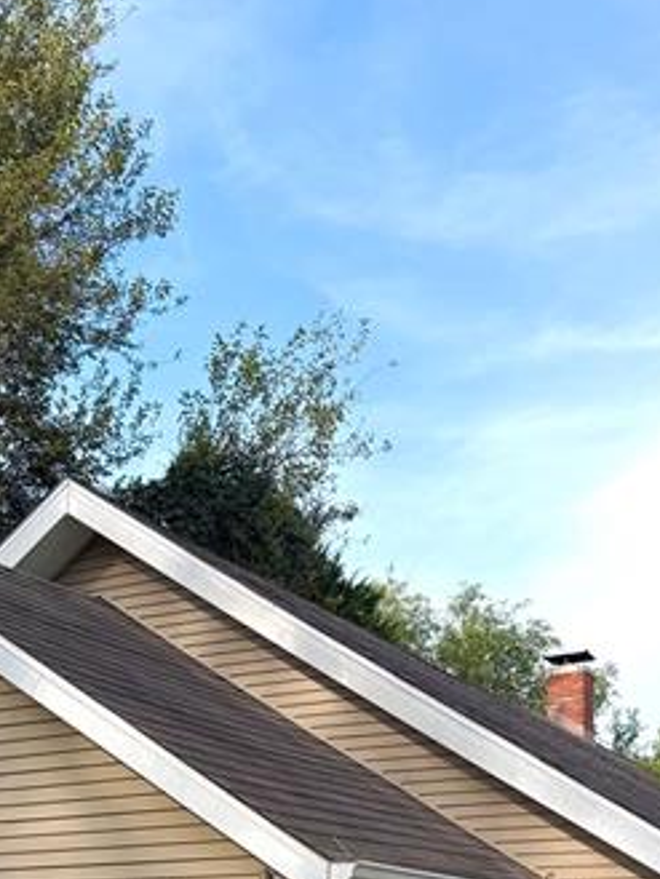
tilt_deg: +1.2
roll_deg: -0.4
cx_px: 166
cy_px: 940
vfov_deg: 31.0
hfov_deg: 25.8
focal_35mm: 56
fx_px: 1423
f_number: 1.78
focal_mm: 6.76
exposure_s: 1/3145
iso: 80
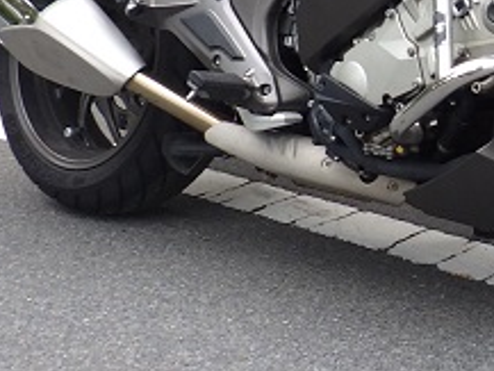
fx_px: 1299
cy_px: -101
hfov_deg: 20.3
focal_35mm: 91
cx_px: 569
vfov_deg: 15.5
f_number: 3.5
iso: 125
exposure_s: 1/125
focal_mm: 5
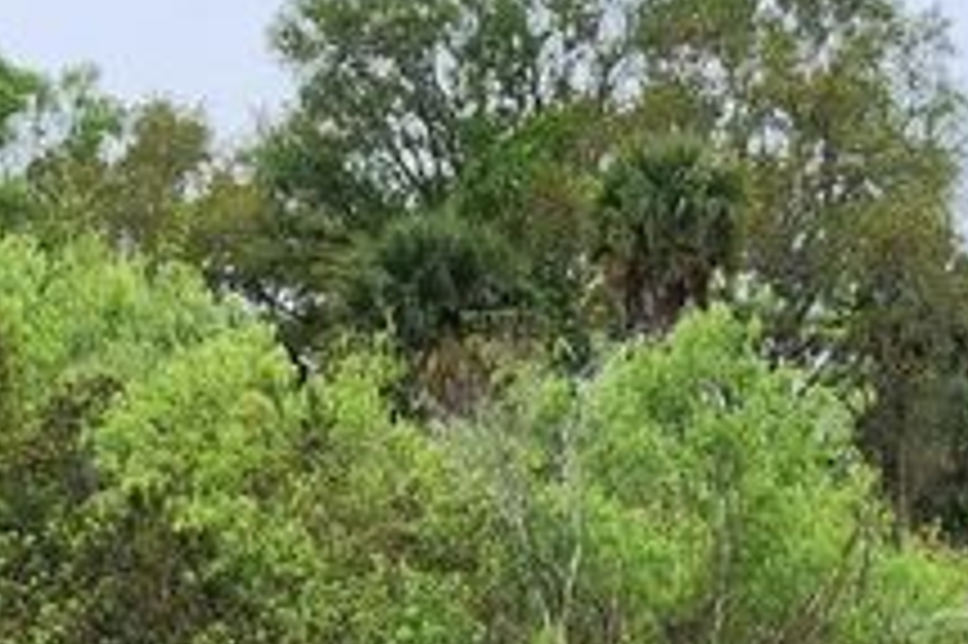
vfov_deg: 11.6
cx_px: 675
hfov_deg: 21.4
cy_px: 1578
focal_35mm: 95
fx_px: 2552
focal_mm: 5.4
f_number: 1.8
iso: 20
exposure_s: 1/479
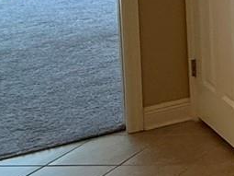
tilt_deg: -5.2
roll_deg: -1.6
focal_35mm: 88
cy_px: -63
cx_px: 598
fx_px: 595
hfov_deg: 13.7
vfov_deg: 15.8
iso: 250
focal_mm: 2.22
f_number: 2.2
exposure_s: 1/120
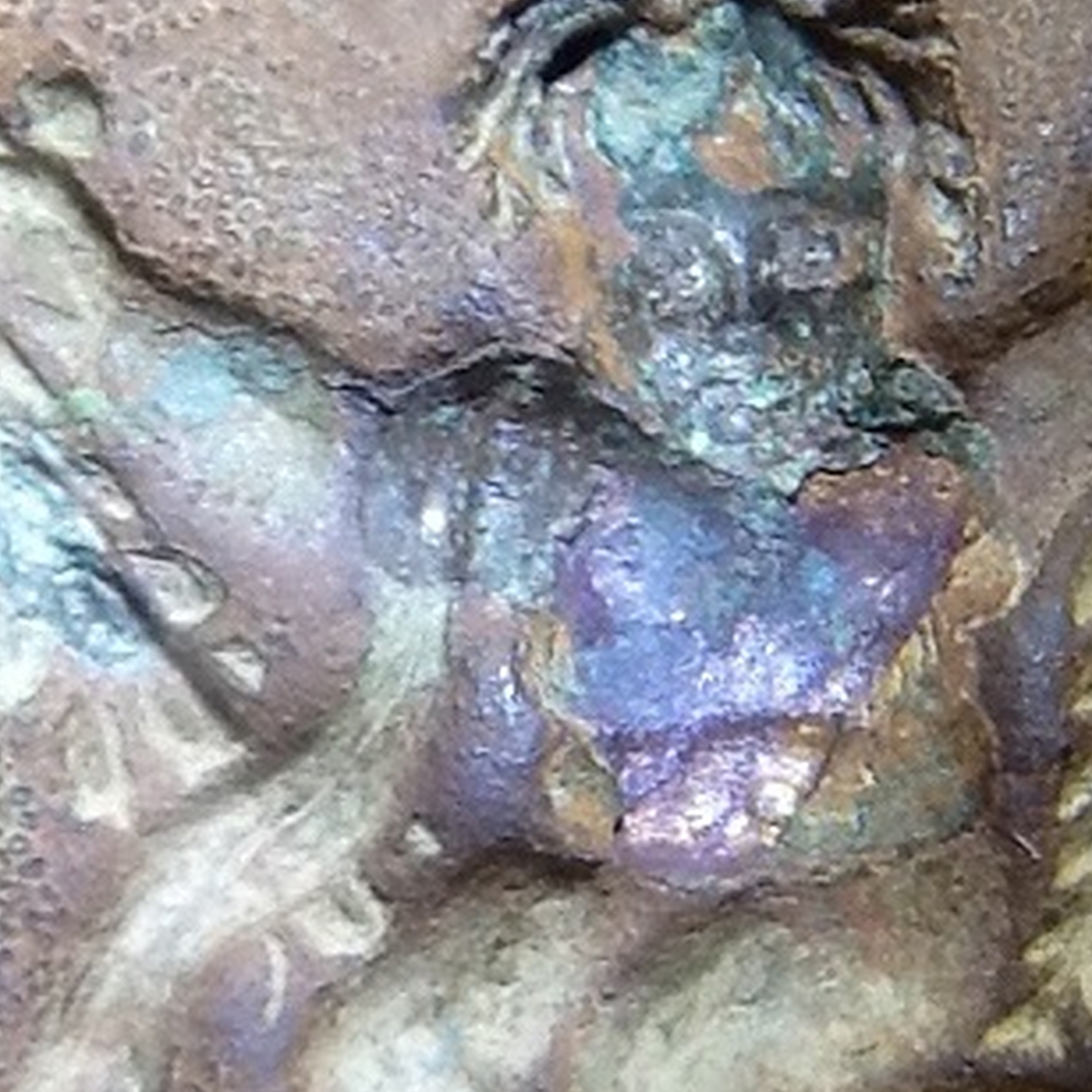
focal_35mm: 91
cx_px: 617
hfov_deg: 19.1
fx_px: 3248
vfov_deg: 19.0
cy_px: 752
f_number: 2.4
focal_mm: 2.03
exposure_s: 1/120
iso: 80
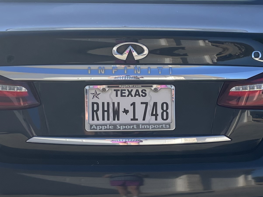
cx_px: 154
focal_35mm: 87
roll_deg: +0.0
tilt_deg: -18.6
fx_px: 661
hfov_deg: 22.5
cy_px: 162
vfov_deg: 16.8
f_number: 1.6
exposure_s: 1/2398
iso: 32
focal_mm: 4.2
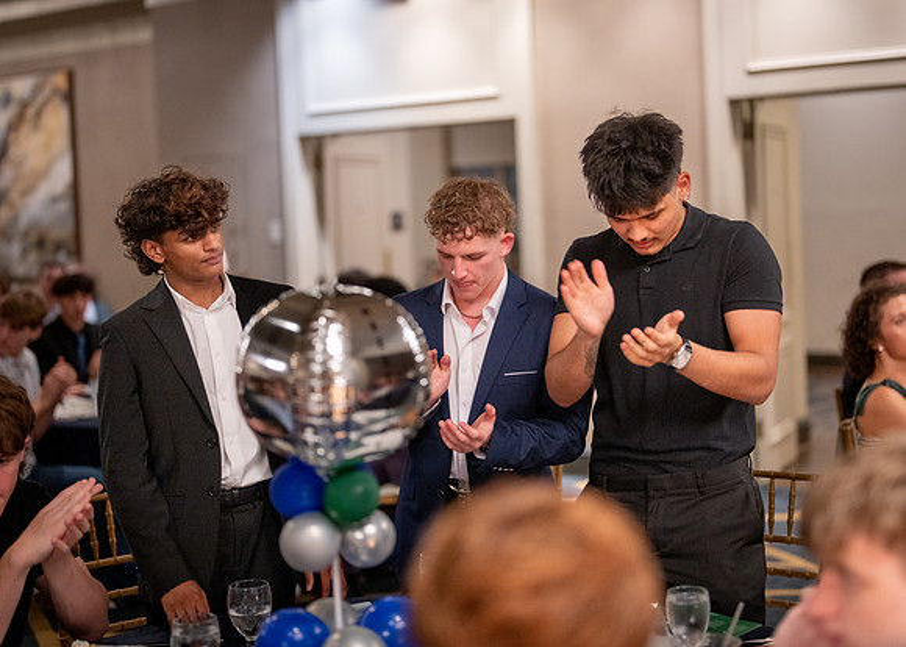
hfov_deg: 31.9
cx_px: 486
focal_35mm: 61
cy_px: 270
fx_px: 1582
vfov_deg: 23.1
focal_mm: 50
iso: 1250
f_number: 1.2
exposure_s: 1/320
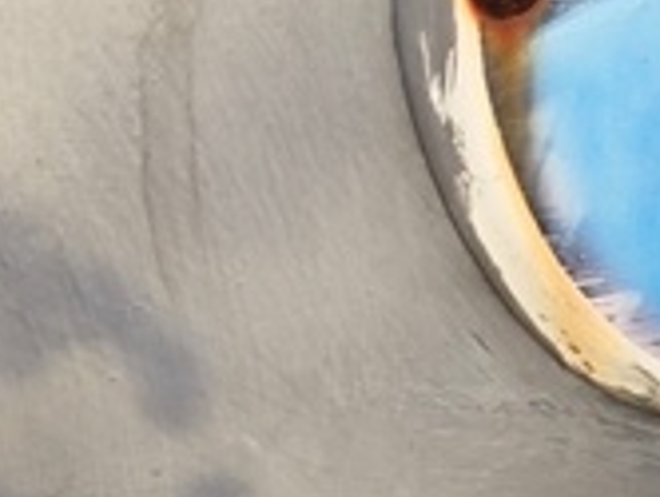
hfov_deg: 8.1
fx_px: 4583
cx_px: 952
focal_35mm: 240
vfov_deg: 6.1
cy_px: 907
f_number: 1.7
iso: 50
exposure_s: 1/155
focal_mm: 4.71
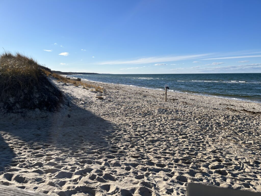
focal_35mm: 26
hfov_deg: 67.3
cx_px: 130
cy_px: 98
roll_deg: +0.5
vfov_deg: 53.1
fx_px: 196
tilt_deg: -7.7
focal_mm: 5.1
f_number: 1.6
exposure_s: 1/5076
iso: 50
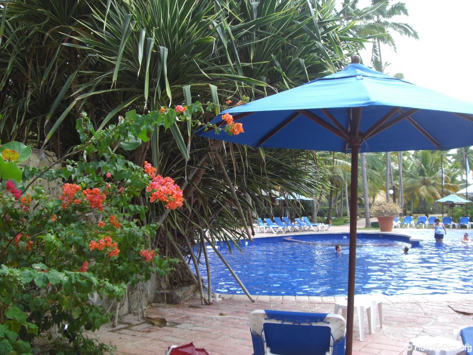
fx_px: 519
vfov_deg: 37.7
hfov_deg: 49.0
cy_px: 178
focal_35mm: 38
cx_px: 236
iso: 64
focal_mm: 6.2
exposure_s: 1/125
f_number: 2.7
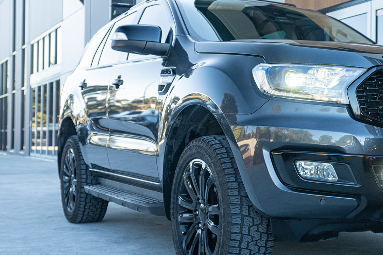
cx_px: 297
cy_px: 128
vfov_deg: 26.5
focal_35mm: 51
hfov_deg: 37.7
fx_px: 542
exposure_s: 1/160
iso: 400
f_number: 4
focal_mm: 31
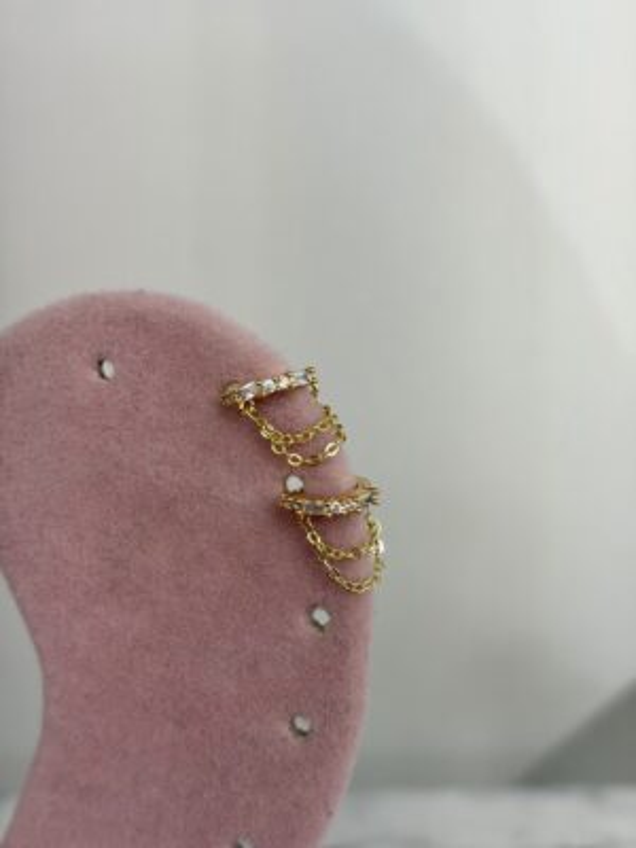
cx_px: 318
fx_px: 1274
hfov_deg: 28.0
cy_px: 424
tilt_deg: -11.2
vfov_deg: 36.8
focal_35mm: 52
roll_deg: +0.7
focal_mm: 5.96
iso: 32
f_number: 1.6
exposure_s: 1/50
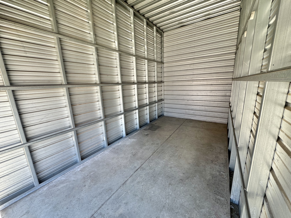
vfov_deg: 85.7
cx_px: 146
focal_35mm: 14
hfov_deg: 102.1
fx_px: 118
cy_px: 109
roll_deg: +2.4
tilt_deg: -12.8
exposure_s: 1/120
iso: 50
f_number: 2.2
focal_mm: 2.22
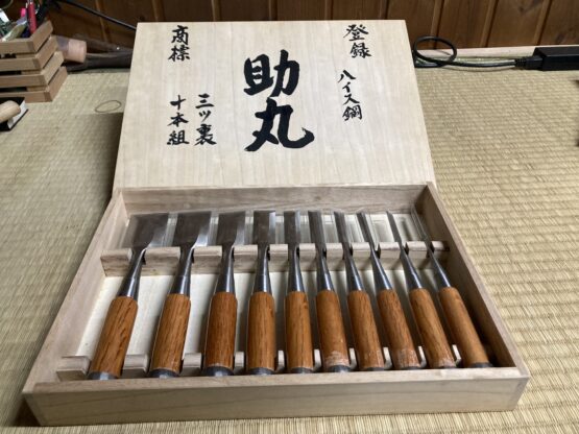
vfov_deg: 49.7
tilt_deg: -37.0
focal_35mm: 28
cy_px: 217
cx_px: 290
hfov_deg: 63.5
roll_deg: +1.2
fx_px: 468
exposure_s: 1/60
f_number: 1.8
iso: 250
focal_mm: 3.99
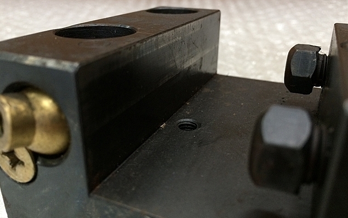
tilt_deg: -28.2
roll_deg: +1.3
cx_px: 173
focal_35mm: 31
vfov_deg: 40.6
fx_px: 294
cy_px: 102
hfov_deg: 61.2
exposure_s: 1/30
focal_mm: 4.15
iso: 125
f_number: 2.2
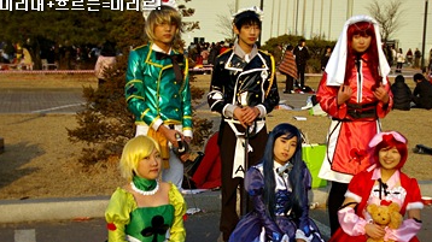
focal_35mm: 68
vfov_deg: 17.7
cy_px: 167
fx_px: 775
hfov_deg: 31.1
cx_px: 258
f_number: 4
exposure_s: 1/1600
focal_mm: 35
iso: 200
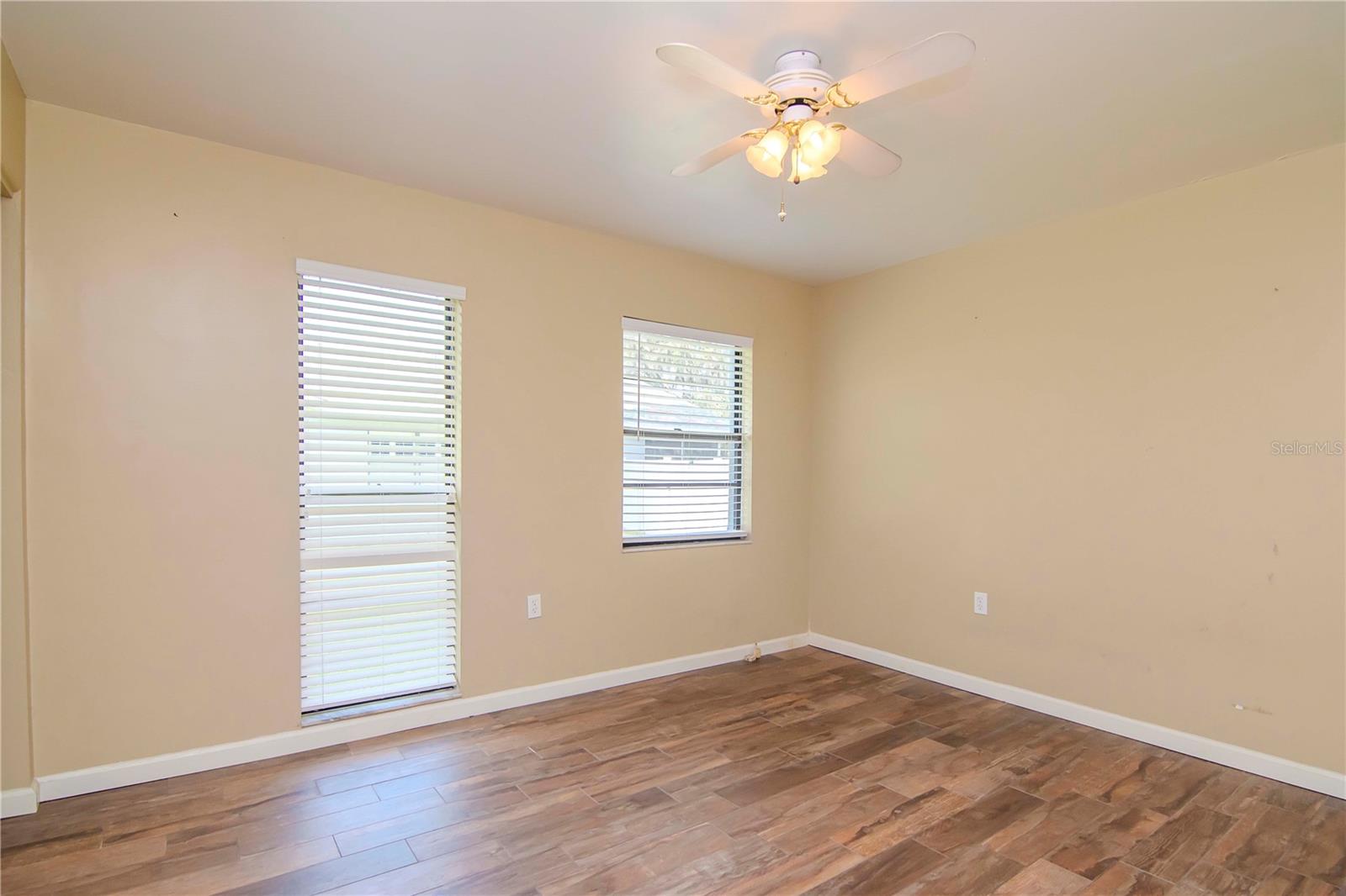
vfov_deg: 72.0
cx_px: 673
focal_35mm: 16
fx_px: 617
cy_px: 448
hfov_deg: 95.0
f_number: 6.3
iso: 640
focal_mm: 11
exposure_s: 1/160
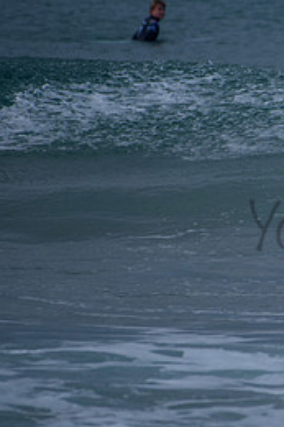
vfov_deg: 1.8
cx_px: 419
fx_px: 13471
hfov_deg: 1.2
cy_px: 211
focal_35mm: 1137
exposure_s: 1/800
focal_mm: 500
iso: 100
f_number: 5.6
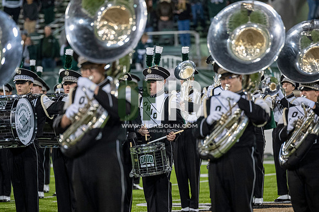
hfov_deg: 6.9
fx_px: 2657
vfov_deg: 4.6
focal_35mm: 300
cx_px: 160
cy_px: 106
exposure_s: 1/500
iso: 1000
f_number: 2.8
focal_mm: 200
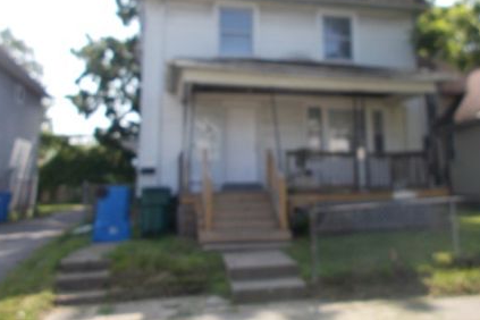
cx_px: 272
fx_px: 427
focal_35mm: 32
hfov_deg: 58.5
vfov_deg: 40.6
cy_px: 108
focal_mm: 4.6
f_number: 3.2
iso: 80
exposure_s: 1/320
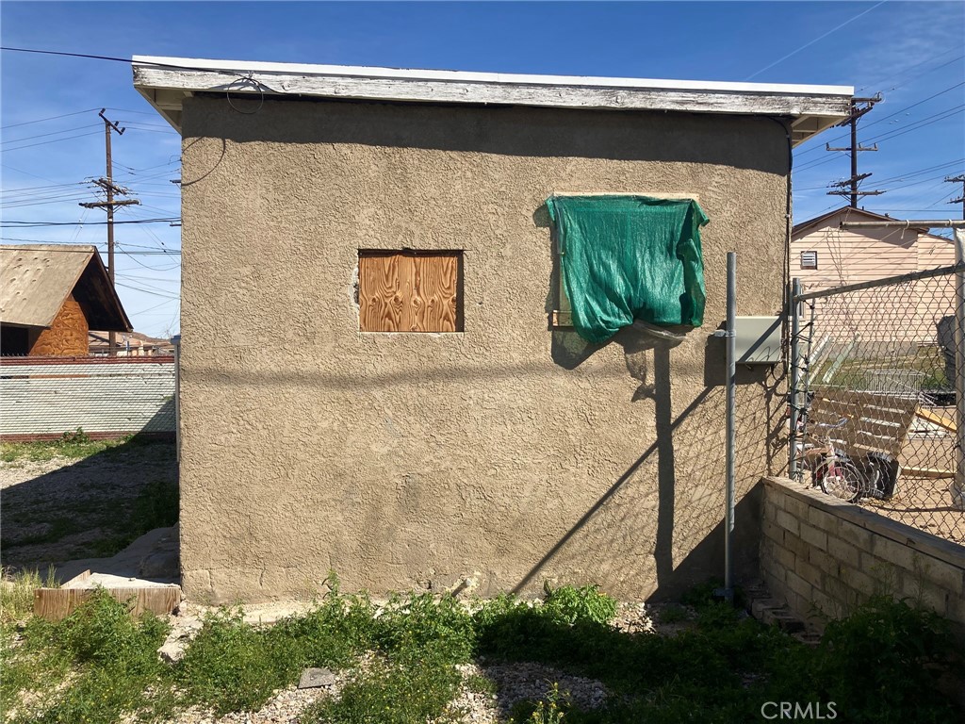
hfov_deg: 63.4
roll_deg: +0.5
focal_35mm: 28
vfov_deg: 49.7
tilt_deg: +0.3
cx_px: 482
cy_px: 362
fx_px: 781
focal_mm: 3.99
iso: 20
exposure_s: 1/2208
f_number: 1.8
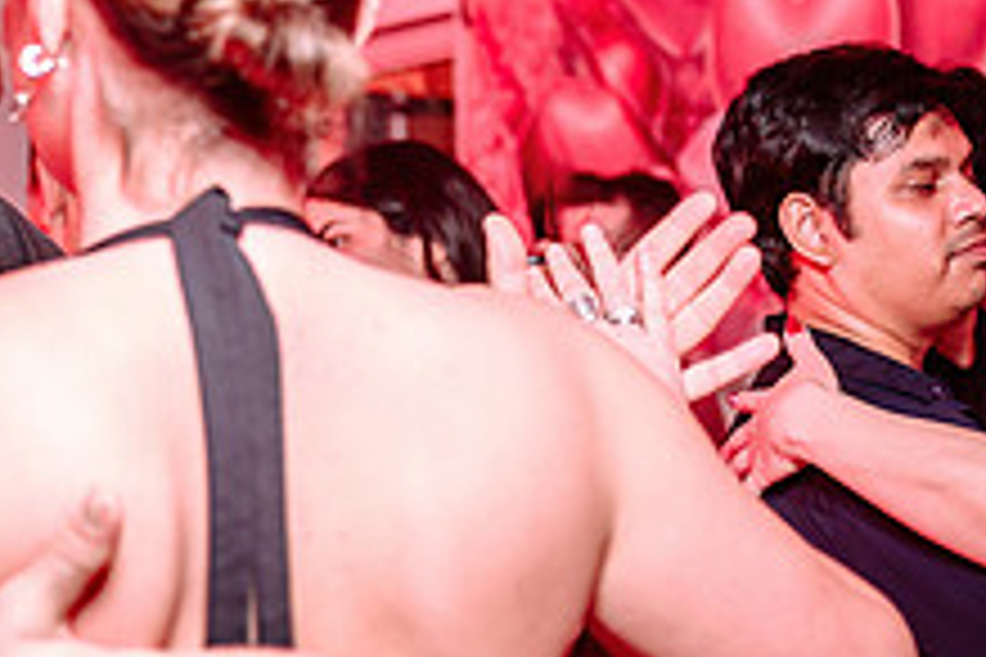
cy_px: 322
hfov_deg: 16.1
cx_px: 459
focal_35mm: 127
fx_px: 3478
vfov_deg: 10.8
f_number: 2.8
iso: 500
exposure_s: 1/125
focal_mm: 48
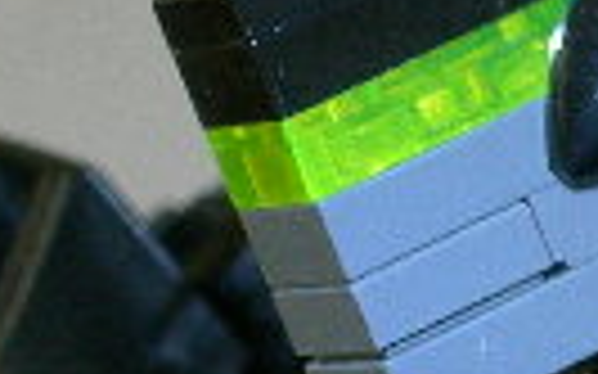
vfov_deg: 2.3
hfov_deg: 3.6
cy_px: 158
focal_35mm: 578
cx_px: 724
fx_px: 9416
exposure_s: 2
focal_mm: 23.4
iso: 200
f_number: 4.9
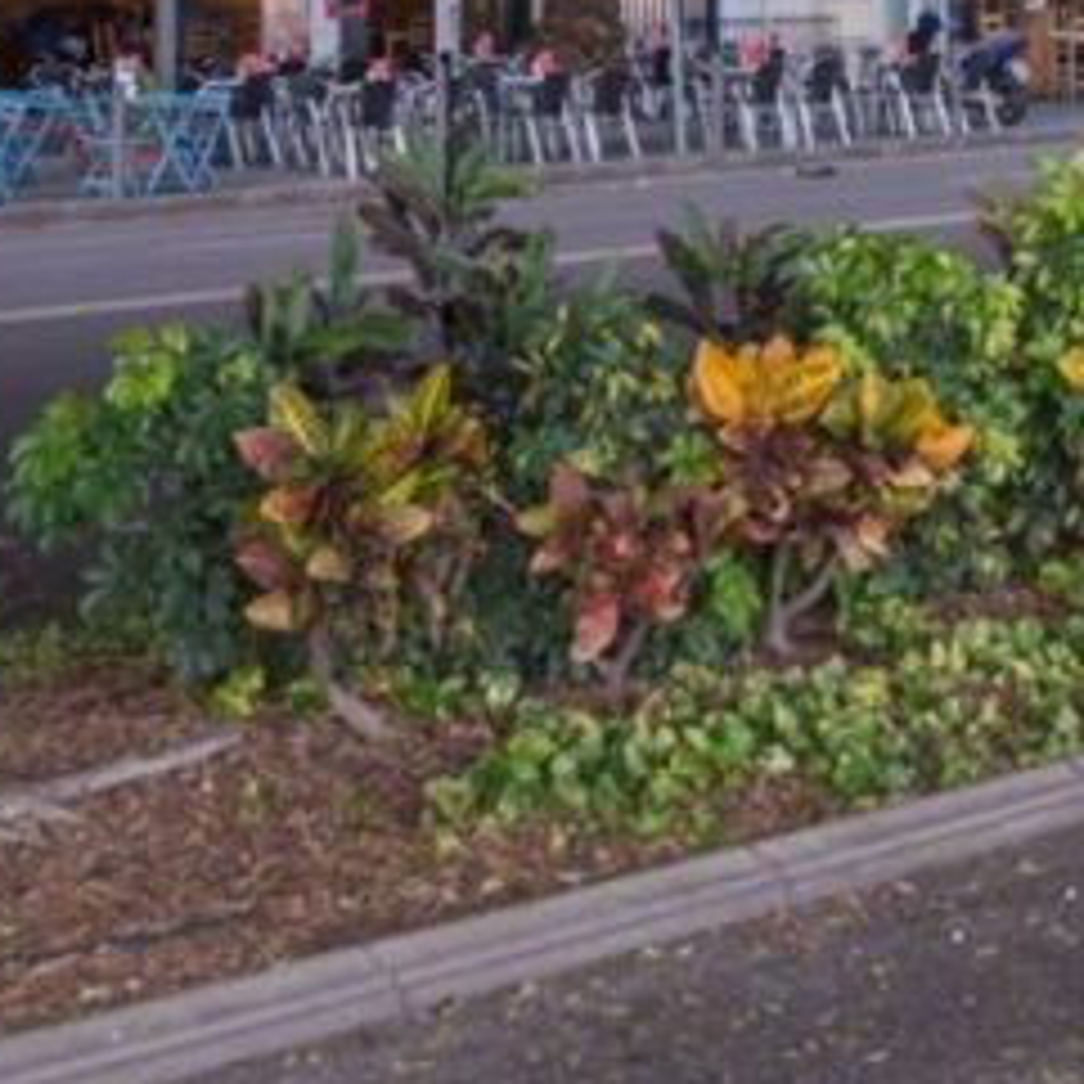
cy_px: -243
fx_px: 3578
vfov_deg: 16.5
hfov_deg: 16.5
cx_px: 1300
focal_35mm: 101
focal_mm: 28
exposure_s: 1/160
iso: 400
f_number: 5
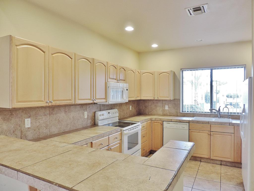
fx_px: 176
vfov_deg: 56.8
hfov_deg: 71.6
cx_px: 127
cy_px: 96
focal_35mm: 24
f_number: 3
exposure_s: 1/30
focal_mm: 4.3
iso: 280
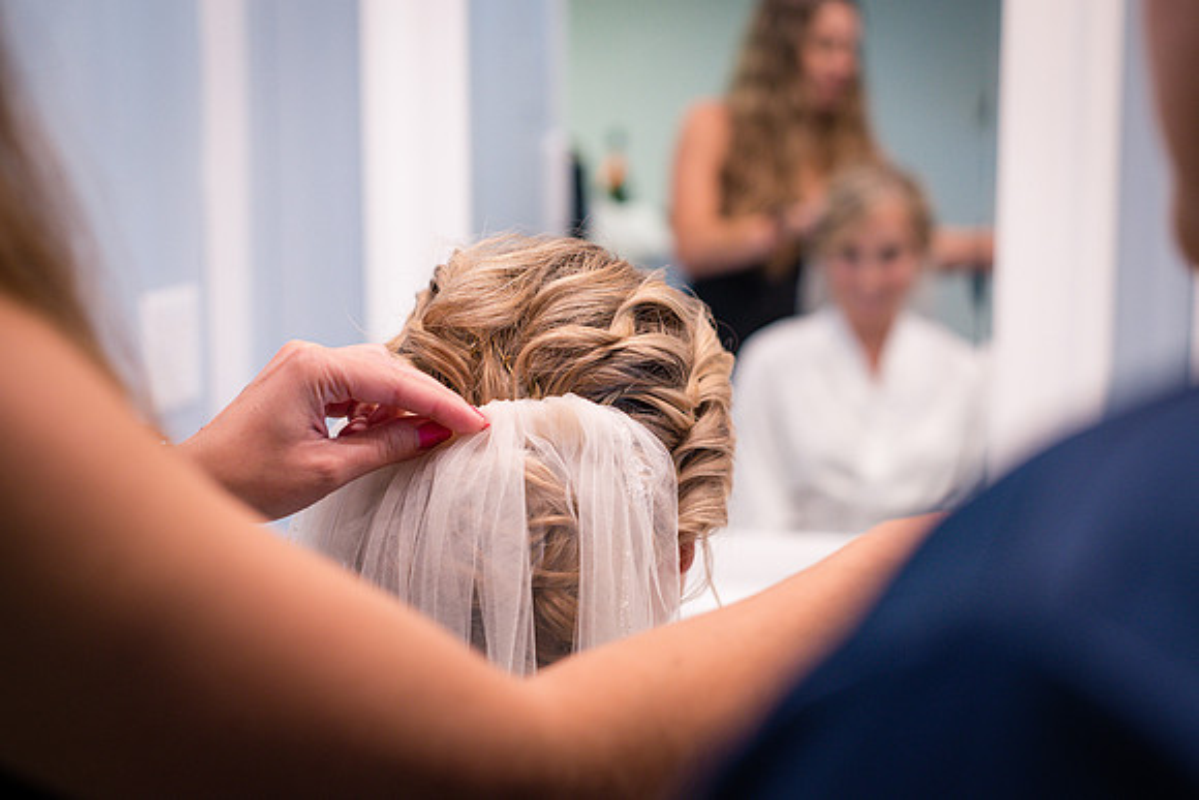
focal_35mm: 50
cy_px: 400
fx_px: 1666
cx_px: 600
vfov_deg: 27.0
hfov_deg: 39.6
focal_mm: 50
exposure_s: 1/160
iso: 640
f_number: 2.8
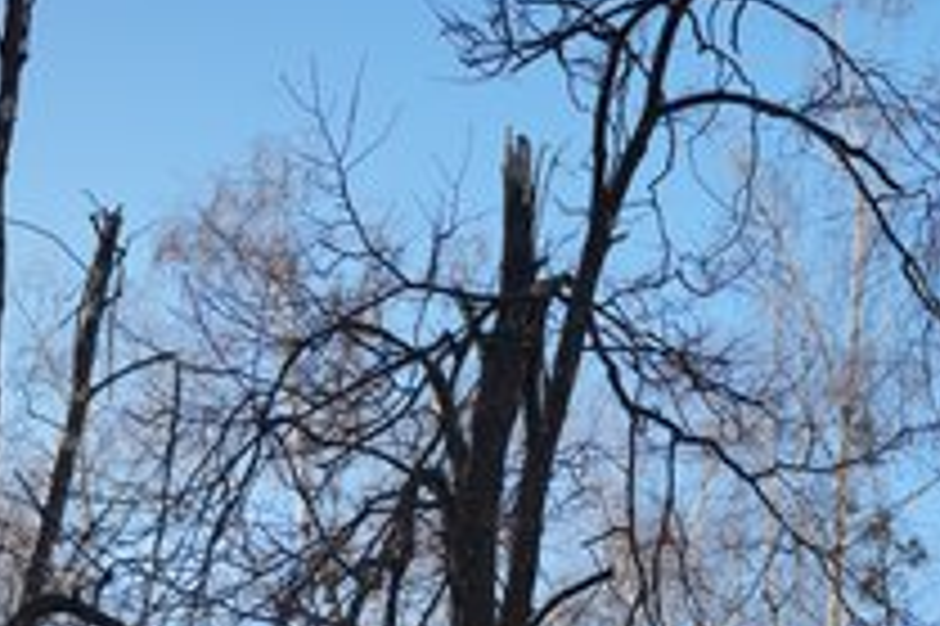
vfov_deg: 14.8
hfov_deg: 22.1
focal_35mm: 92
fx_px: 2400
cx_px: 594
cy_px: 430
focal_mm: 48
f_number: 2.8
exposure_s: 1/160
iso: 1000
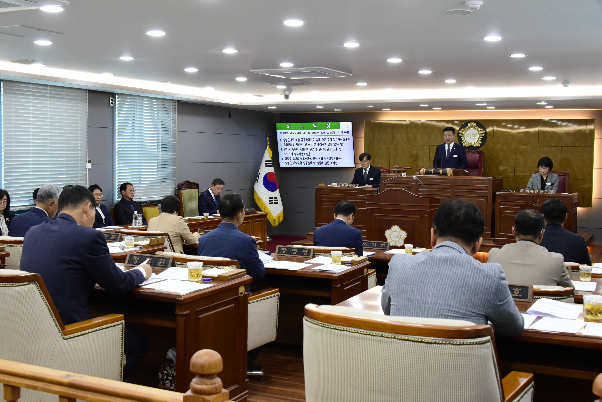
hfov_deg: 44.5
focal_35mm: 44
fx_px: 736
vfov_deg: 30.5
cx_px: 301
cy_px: 201
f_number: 10
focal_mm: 44
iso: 4000
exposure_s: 1/80
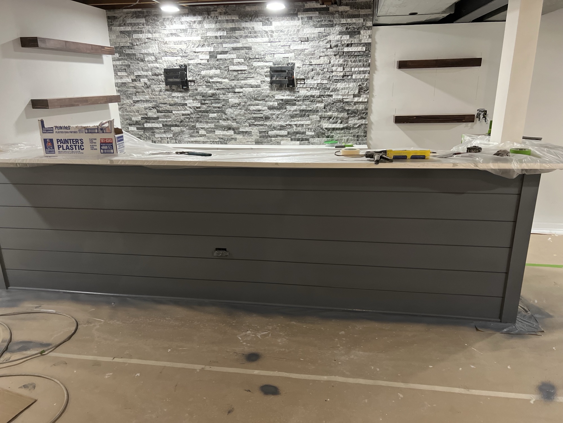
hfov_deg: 67.3
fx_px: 423
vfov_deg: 53.1
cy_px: 212
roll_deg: +0.9
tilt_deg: -18.4
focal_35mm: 26
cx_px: 282
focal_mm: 5.7
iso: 320
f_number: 1.5
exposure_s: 1/60
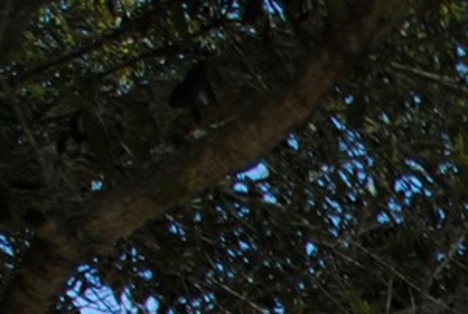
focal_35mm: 151
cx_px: 1316
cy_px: 1083
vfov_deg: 7.5
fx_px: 1967
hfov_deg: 10.5
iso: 100
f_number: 4
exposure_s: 1/400
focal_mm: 14
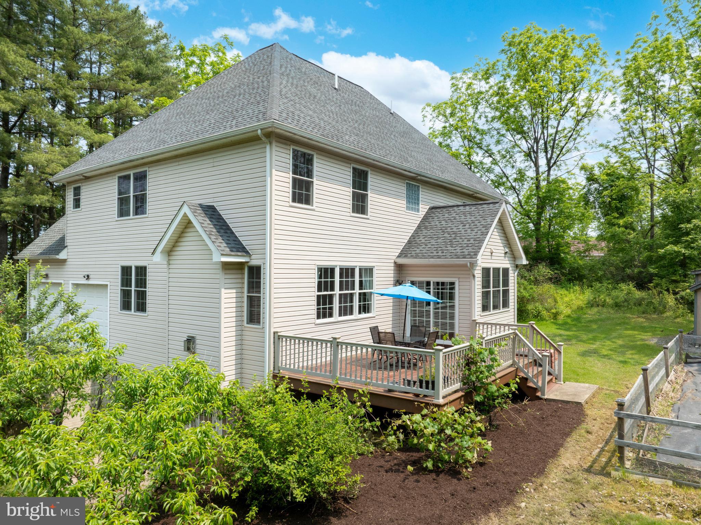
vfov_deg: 56.8
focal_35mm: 24
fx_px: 486
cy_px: 262
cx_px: 350
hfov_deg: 71.6
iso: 100
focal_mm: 12.29
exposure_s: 1/200
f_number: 8
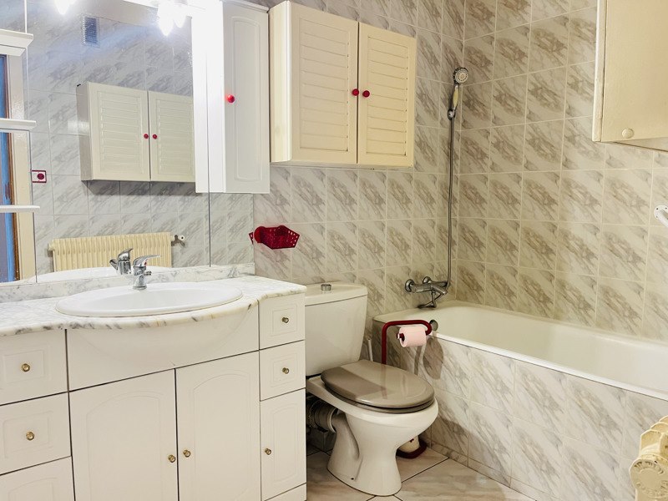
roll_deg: +0.4
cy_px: 250
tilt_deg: -2.7
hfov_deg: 67.3
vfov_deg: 53.1
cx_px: 334
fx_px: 502
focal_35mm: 26
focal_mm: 5.1
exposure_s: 1/50
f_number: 1.6
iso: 320
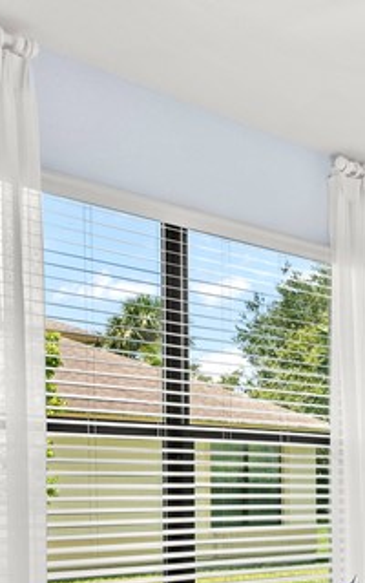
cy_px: 472
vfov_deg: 37.4
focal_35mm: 52
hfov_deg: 22.5
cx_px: 465
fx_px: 826
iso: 320
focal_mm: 10
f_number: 6.3
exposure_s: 1/13
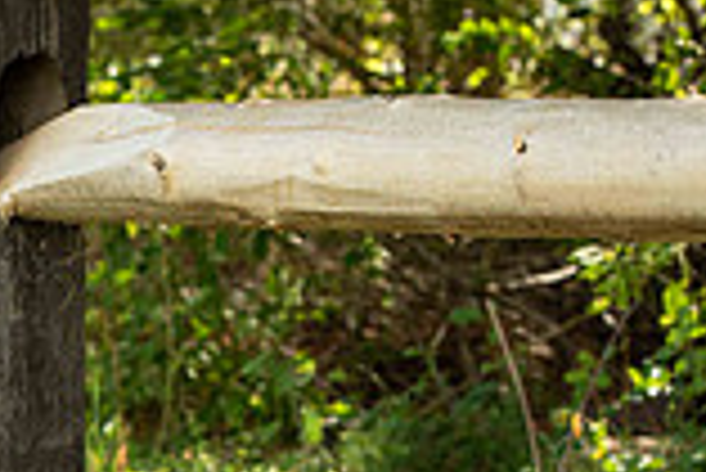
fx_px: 5928
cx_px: -400
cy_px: 717
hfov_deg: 6.7
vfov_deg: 4.5
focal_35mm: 302
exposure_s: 1/200
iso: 500
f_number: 6.3
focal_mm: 82
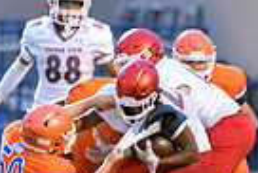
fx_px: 7648
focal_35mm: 1066
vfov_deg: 1.3
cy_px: 168
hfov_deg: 1.9
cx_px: 159
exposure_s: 1/800
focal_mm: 250
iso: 5000
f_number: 2.8
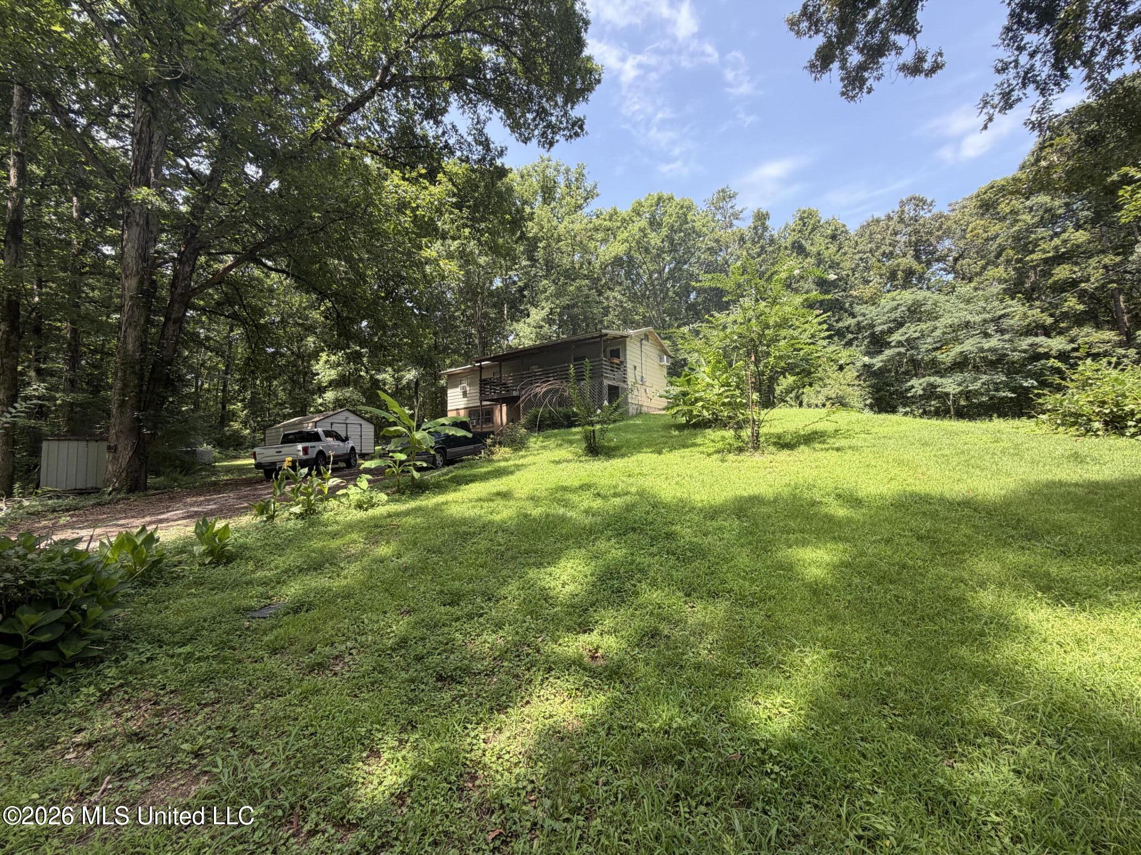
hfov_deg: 102.1
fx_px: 461
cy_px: 428
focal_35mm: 14
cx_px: 570
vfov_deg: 85.7
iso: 50
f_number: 2.2
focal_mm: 2.22
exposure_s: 1/344
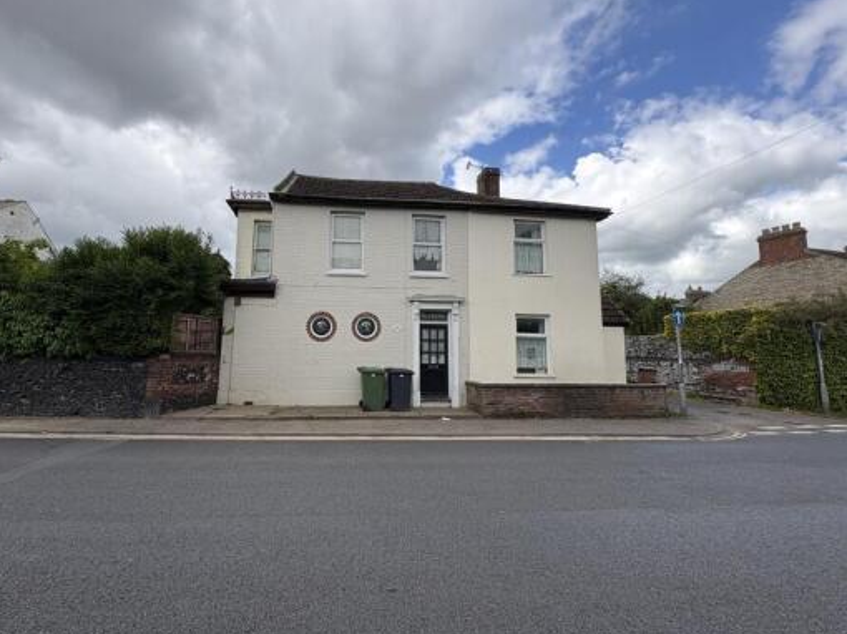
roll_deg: +0.0
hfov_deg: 93.9
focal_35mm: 16
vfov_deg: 78.0
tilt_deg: +7.4
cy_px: 301
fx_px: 391
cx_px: 365
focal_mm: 2.22
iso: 50
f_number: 2.2
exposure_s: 1/1006
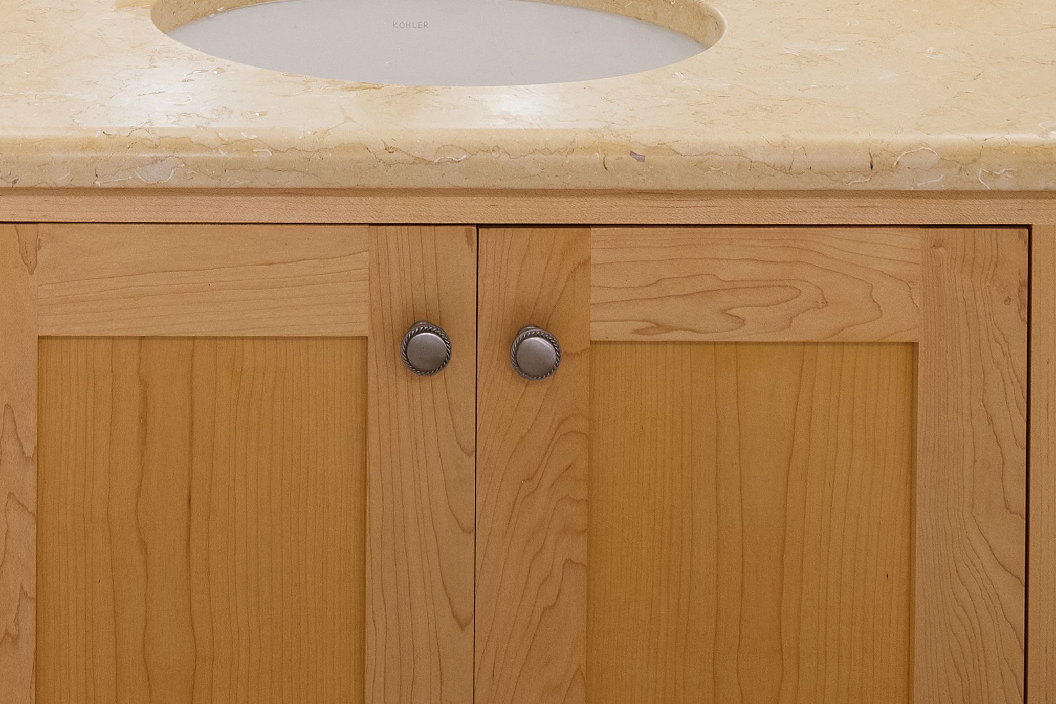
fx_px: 2288
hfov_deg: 25.5
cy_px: -611
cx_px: 194
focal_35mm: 78
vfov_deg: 14.9
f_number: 6.3
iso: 400
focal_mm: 19.5
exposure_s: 1/3
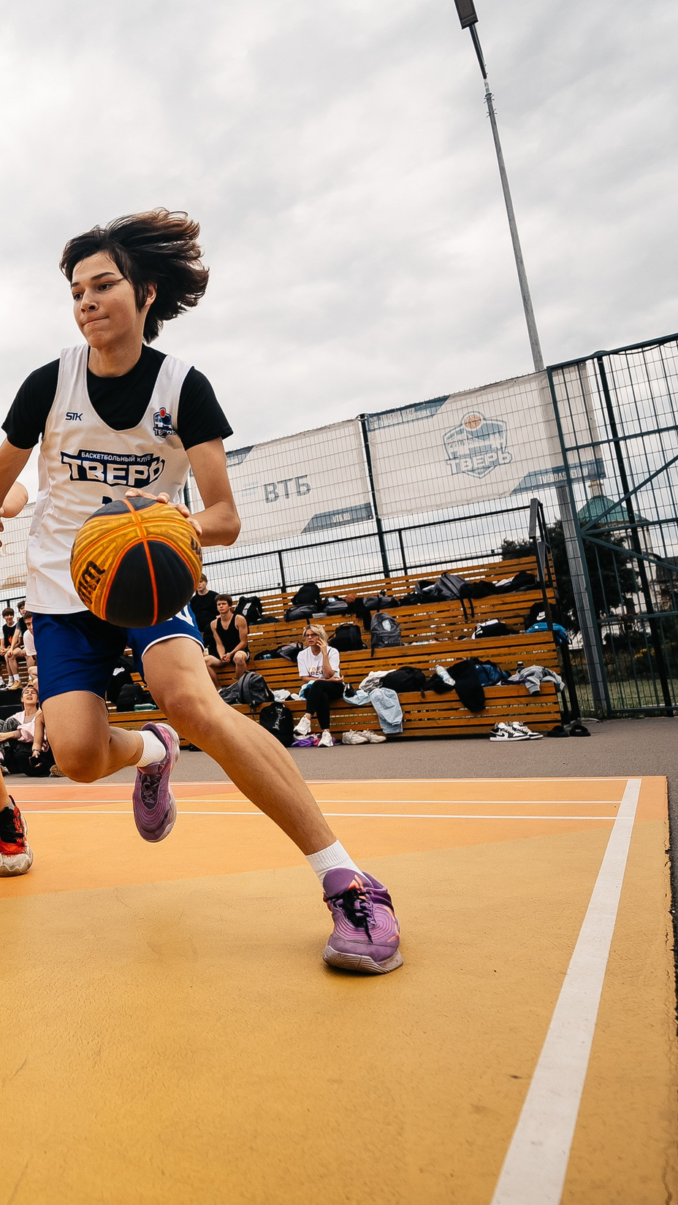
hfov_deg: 38.0
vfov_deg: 71.9
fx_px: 831
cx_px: -44
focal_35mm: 26
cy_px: 592
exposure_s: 1/3200
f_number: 3.2
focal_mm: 16
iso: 320
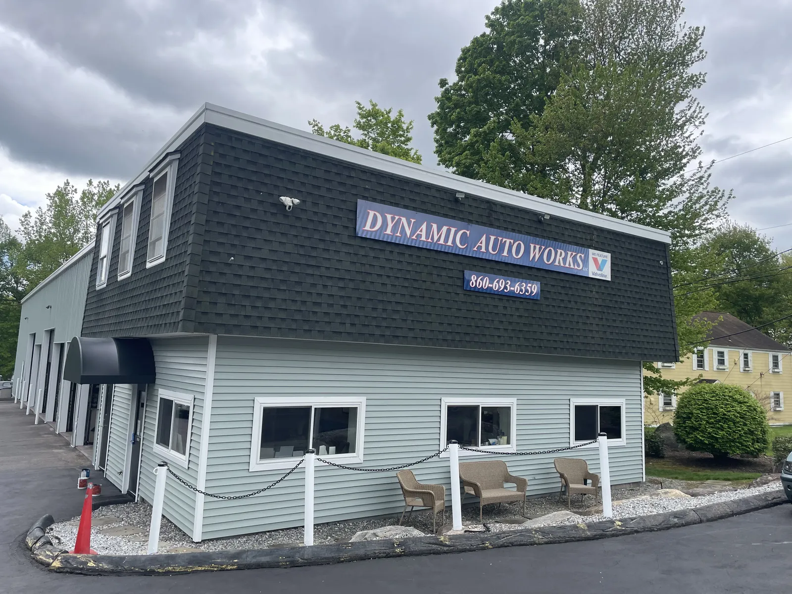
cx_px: 396
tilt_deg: +7.3
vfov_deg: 53.1
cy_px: 297
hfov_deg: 67.3
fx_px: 595
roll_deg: -1.4
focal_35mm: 26
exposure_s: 1/1195
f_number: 1.6
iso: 32
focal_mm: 4.2
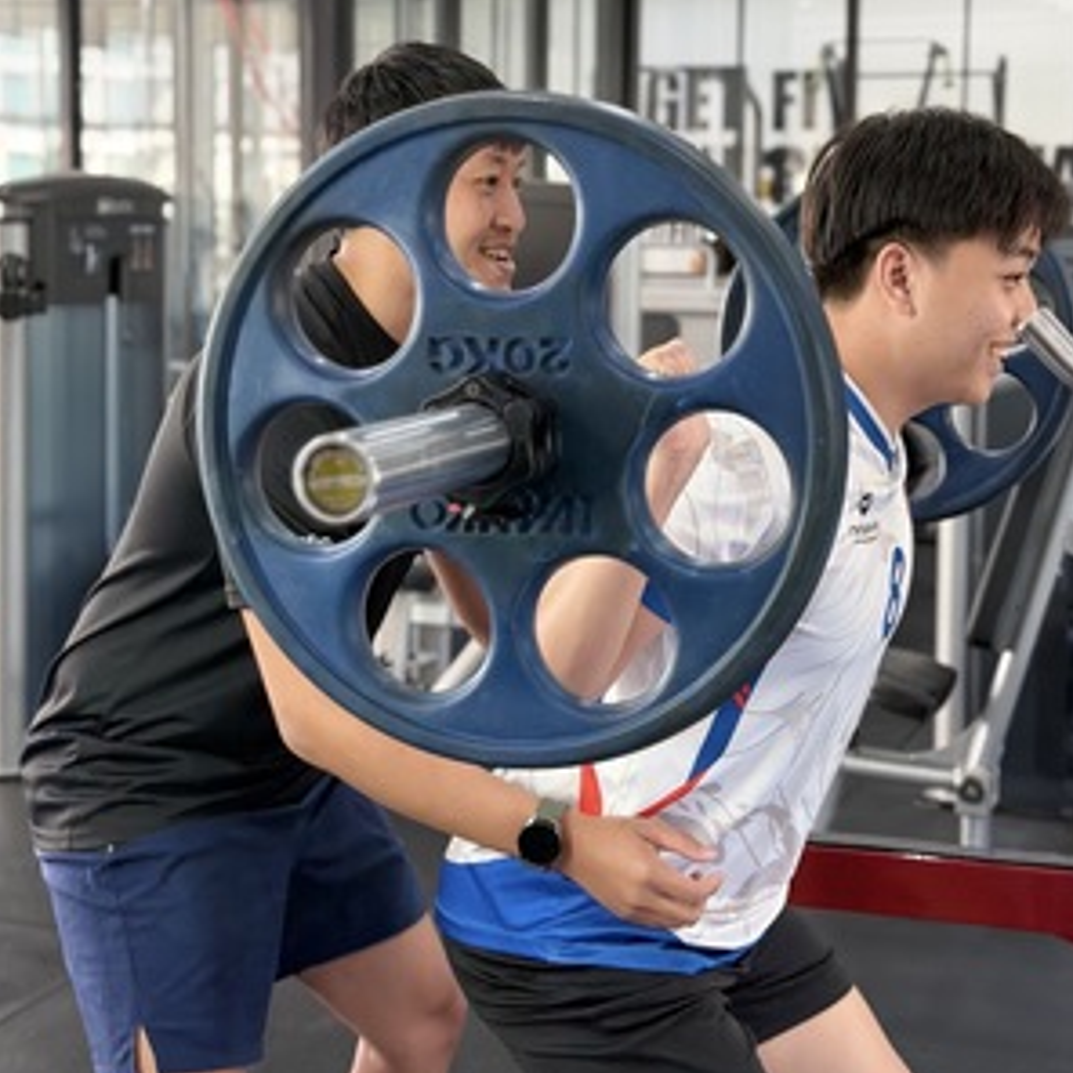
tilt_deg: -9.6
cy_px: 424
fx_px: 2315
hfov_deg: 26.1
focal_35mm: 66
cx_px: 549
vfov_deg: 26.0
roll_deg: -0.2
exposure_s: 1/60
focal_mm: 6.76
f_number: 1.78
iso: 200
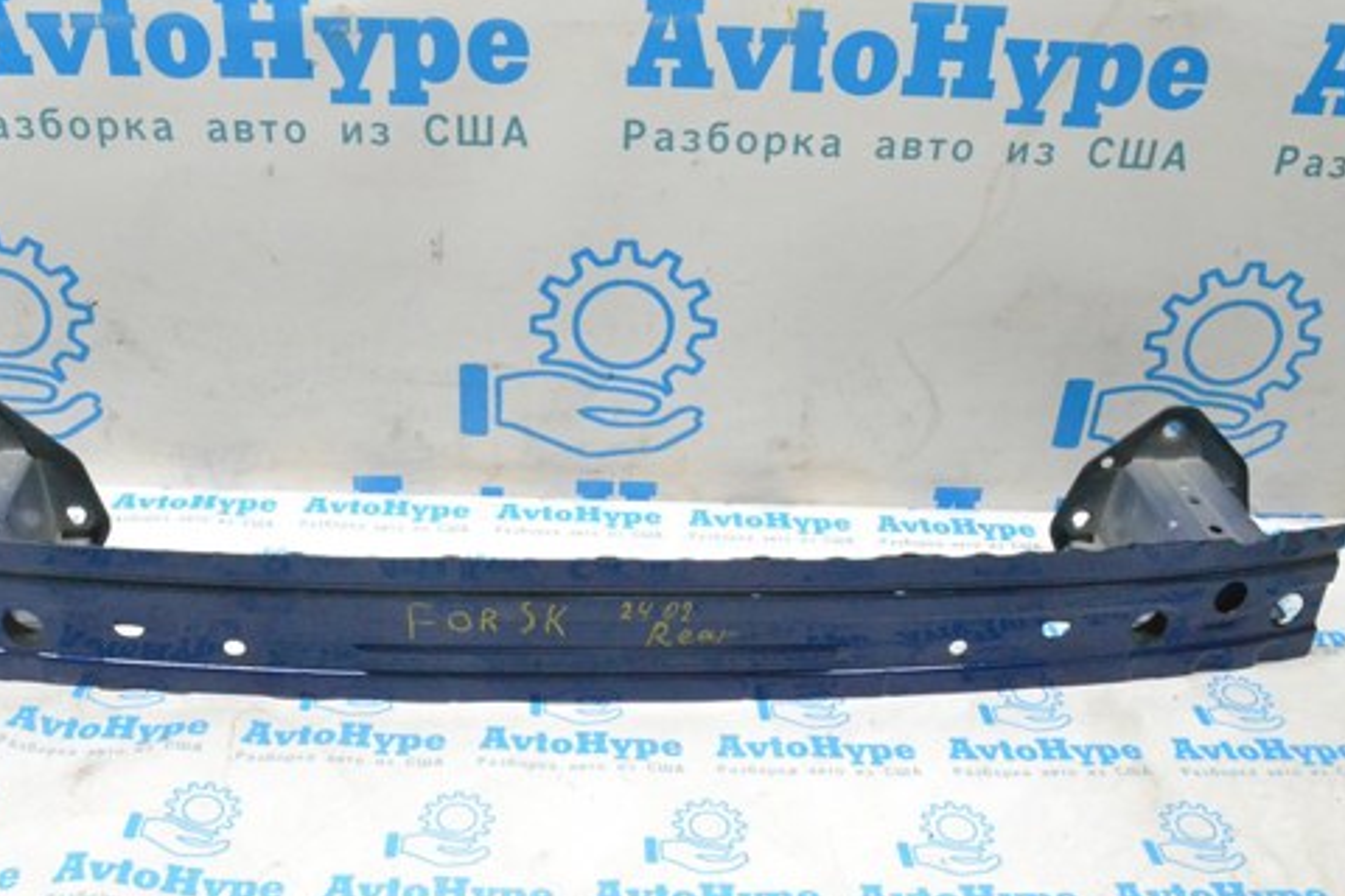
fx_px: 1345
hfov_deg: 53.0
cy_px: 392
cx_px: 594
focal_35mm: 36
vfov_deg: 36.8
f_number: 9
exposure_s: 1/160
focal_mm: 18
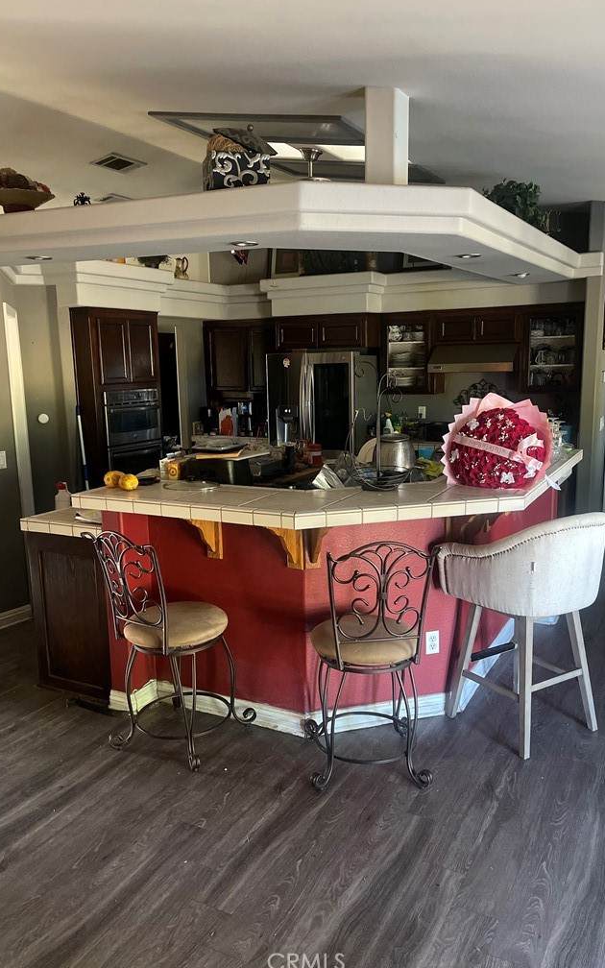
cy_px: 484
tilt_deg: -10.3
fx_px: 739
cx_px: 300
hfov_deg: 44.5
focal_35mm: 28
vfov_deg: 66.5
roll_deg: +1.9
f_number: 1.6
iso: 500
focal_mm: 5.1
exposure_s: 1/30
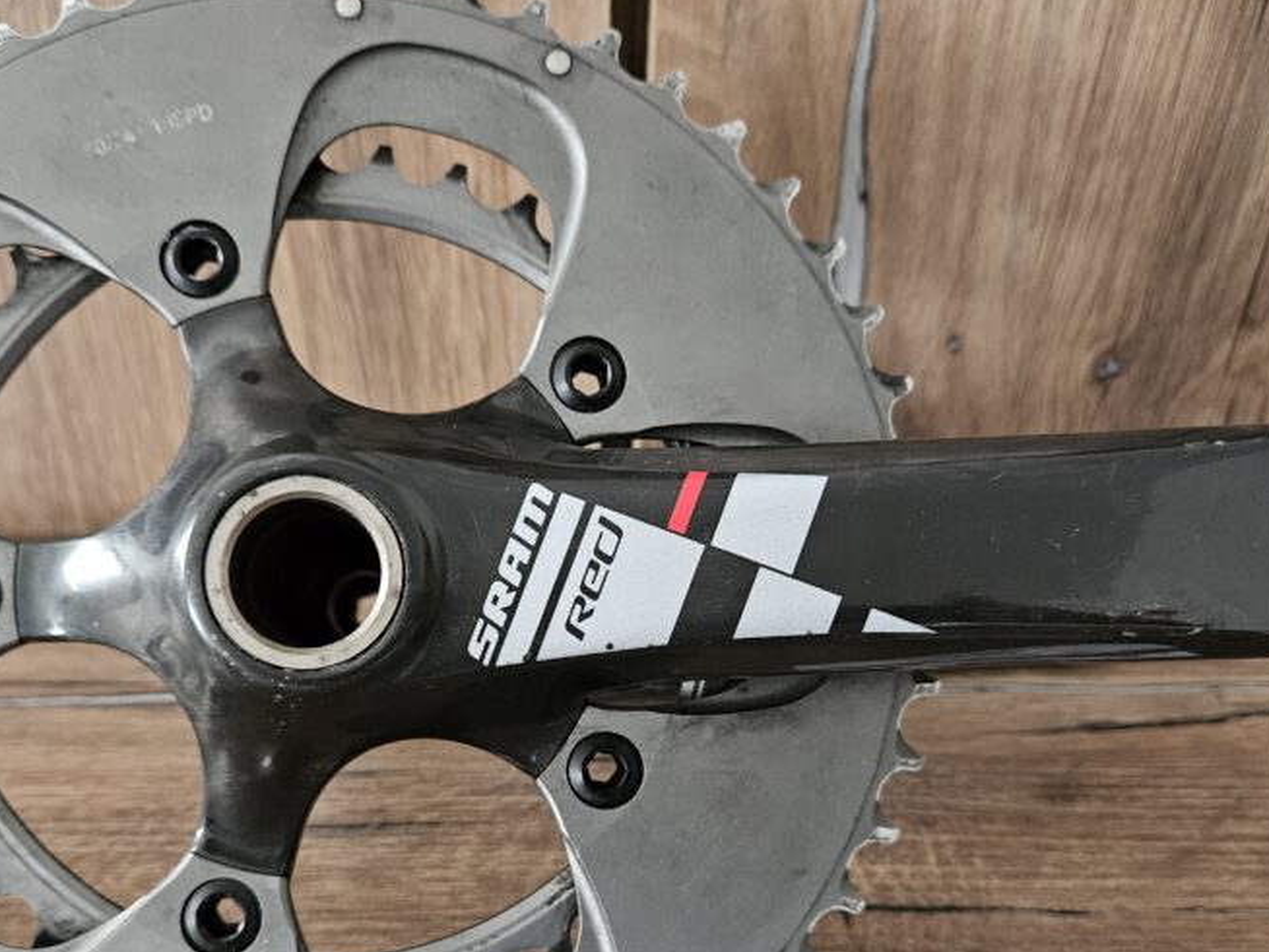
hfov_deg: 51.3
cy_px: 630
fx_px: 1320
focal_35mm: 36
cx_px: 613
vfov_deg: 39.2
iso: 1000
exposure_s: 1/100
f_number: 1.8
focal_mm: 5.4
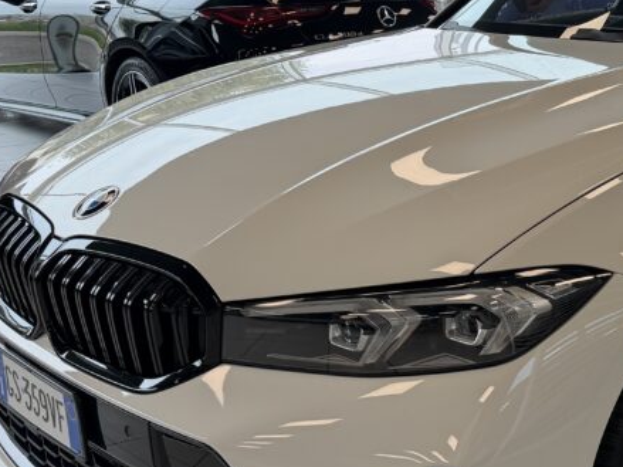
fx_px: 1008
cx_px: 551
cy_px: 216
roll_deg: +0.5
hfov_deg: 32.8
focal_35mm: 56
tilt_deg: -15.7
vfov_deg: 26.1
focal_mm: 6.76
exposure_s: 1/212
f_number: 1.78
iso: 160
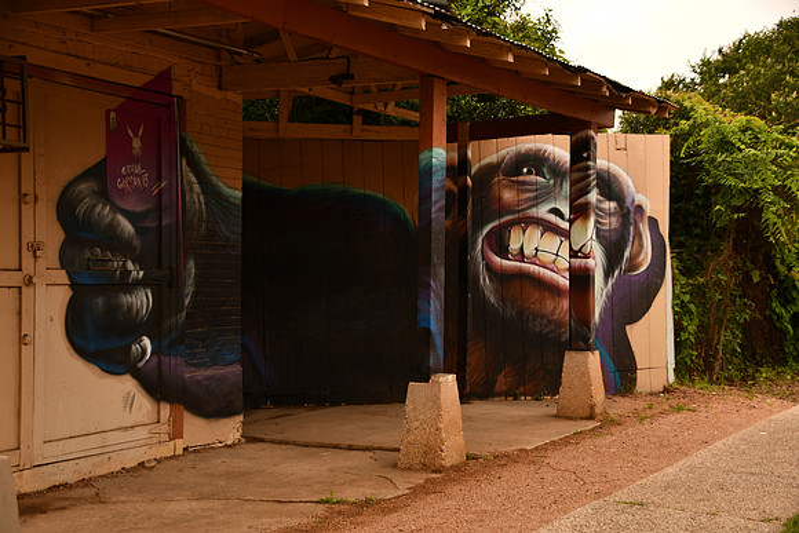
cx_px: 400
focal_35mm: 57
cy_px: 266
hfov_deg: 35.0
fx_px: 1265
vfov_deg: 23.8
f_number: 4.2
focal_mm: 38
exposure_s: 1/250
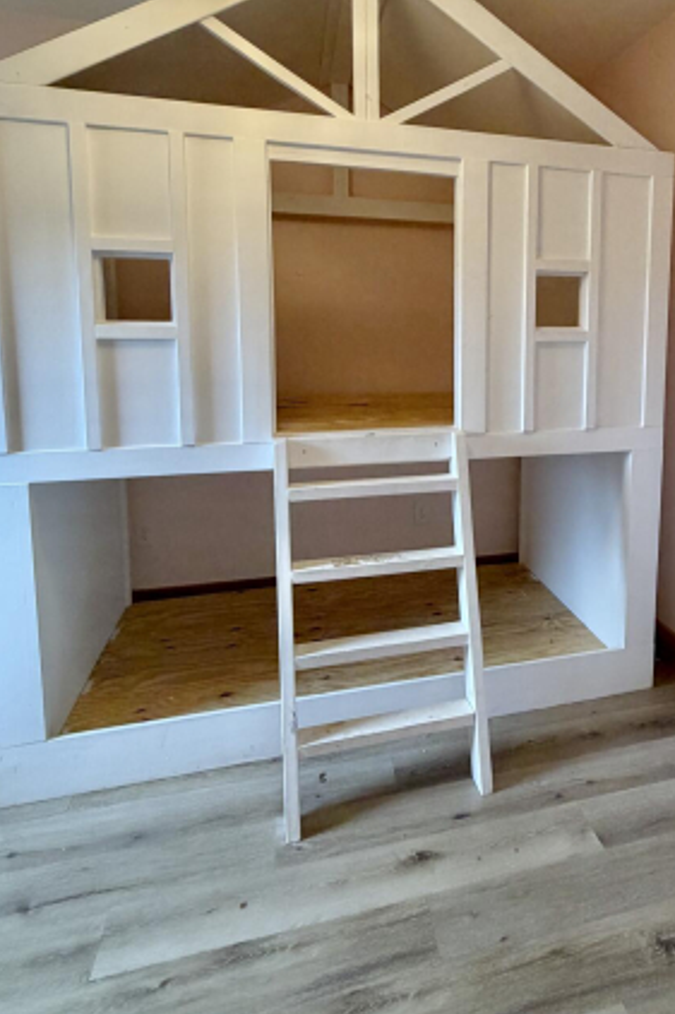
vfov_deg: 75.2
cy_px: 402
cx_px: 480
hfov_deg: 53.3
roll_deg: -0.6
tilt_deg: -6.7
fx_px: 647
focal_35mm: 23
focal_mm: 2.22
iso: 320
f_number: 2.2
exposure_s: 1/120
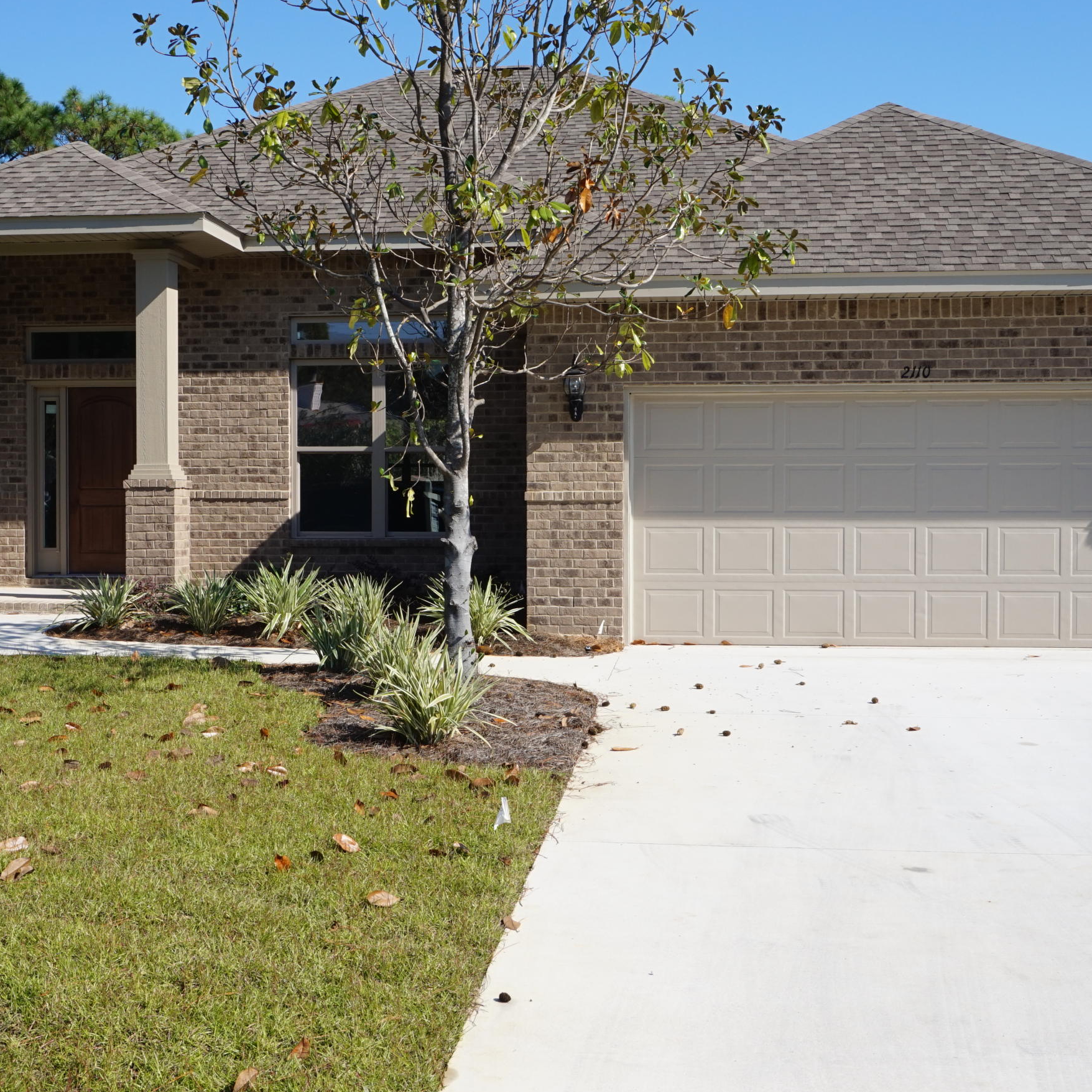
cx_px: 501
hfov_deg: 37.0
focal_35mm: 46
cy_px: 538
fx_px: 1632
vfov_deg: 37.0
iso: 100
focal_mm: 21
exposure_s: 1/100
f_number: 13
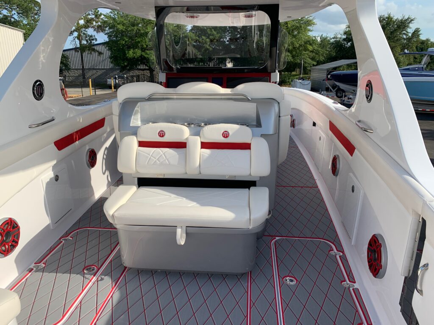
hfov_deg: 67.3
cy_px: 162
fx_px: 326
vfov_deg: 53.1
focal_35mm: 26
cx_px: 217
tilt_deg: -14.9
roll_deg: -1.1
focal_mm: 4.25
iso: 25
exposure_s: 1/2075
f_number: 1.8
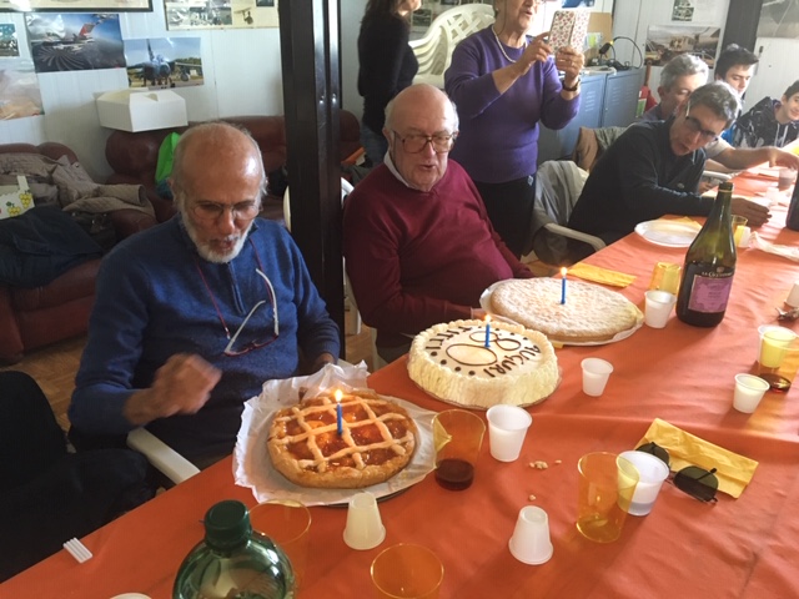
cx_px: 400
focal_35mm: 29
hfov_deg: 61.7
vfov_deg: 48.2
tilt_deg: -22.9
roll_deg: -1.5
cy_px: 300
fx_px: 669
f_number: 2.2
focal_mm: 4.15
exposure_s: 1/33
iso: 200
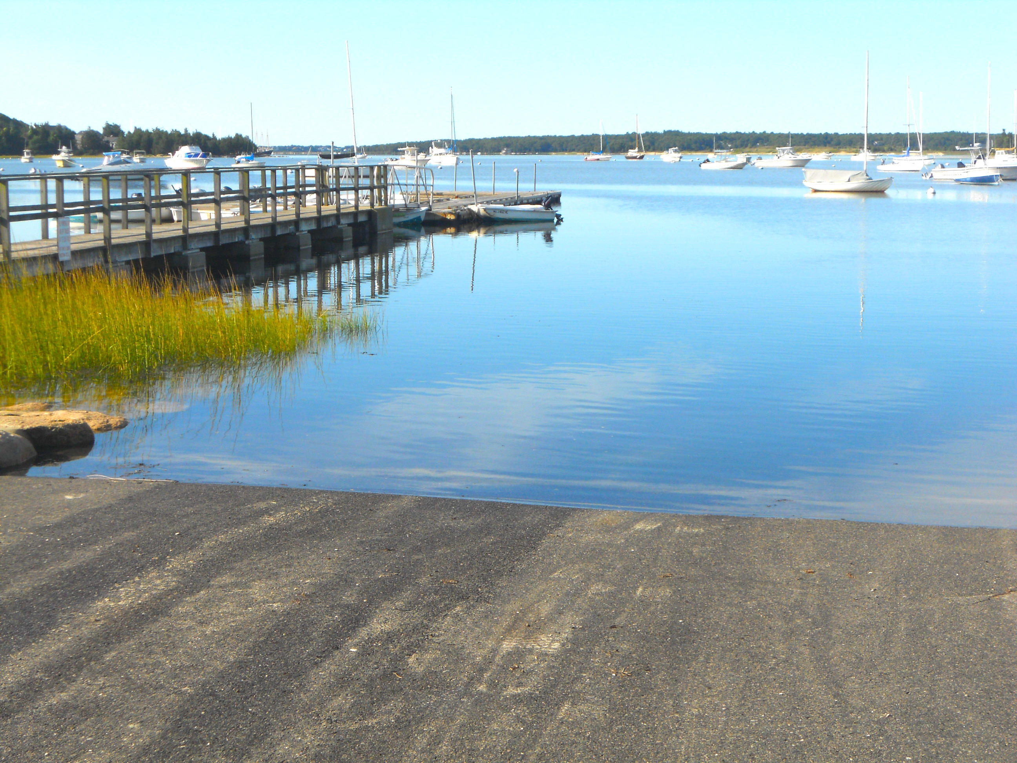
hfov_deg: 29.8
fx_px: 1910
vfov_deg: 22.6
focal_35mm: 65
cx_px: 508
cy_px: 382
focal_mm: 11.7
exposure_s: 1/400
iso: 80
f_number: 5.3
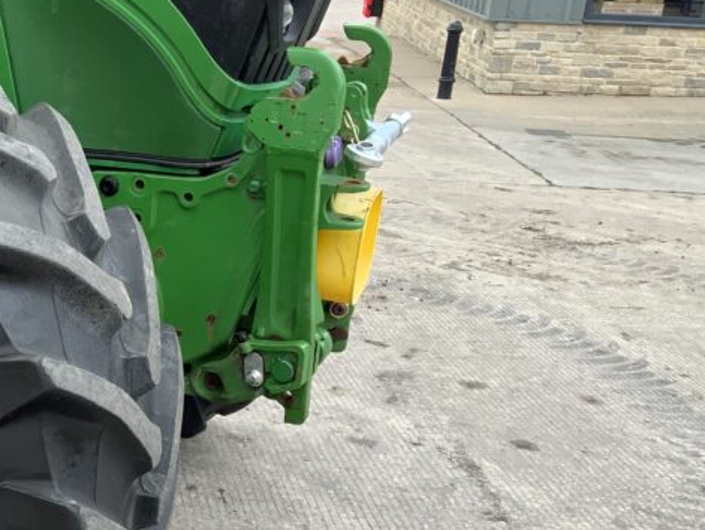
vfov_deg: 22.9
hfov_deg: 28.3
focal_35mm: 63
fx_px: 1284
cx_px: -46
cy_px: 436
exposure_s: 1/415
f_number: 1.8
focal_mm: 3
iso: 16
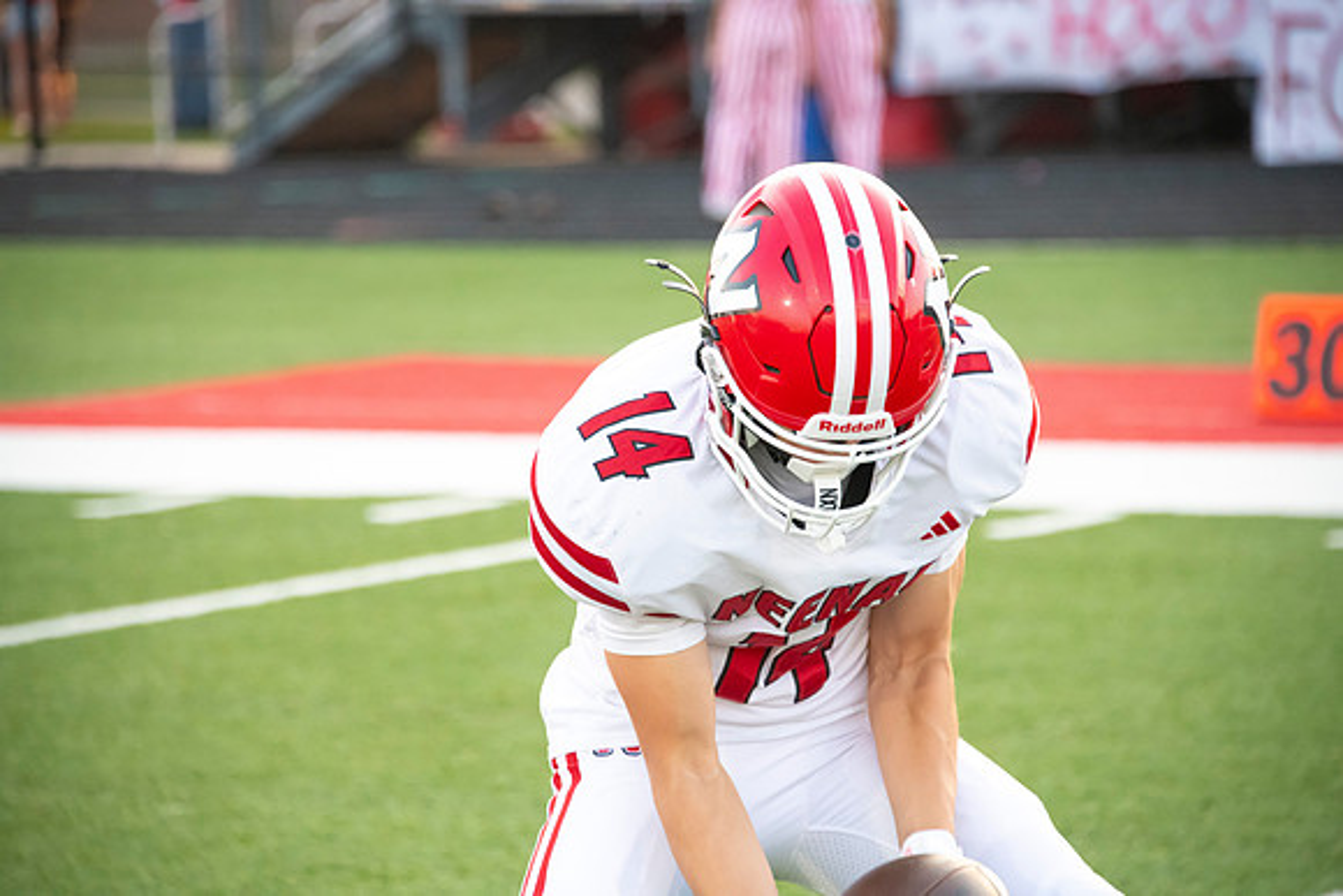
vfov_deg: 6.5
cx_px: 672
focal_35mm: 210
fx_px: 7836
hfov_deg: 9.8
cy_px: 448
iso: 4000
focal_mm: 210
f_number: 5.6
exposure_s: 1/800
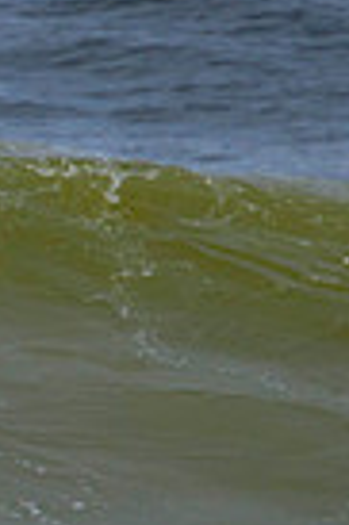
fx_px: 49549
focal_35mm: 3399
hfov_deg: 0.4
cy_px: 282
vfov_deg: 0.6
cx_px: -621
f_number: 11
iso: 500
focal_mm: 800
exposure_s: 1/2000
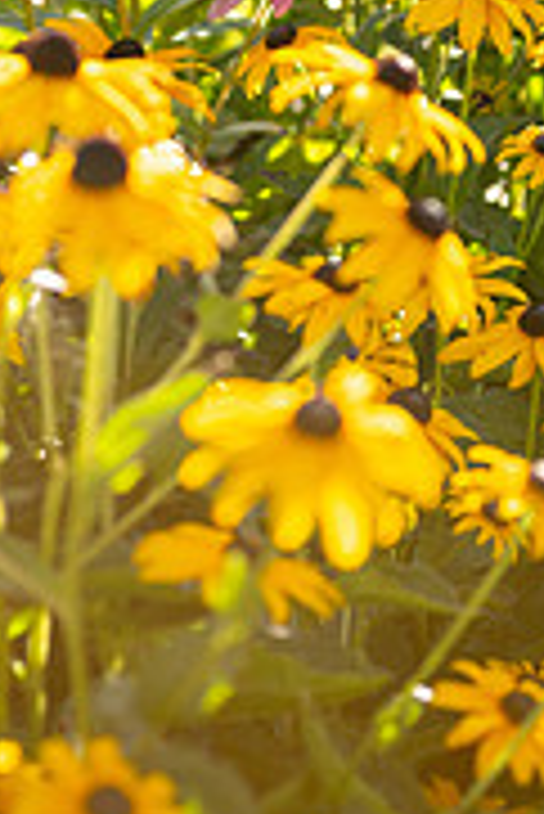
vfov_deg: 11.7
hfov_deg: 7.9
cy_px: 54
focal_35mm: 174
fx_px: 3936
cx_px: 229
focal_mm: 70
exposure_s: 1/500
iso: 100
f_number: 2.8
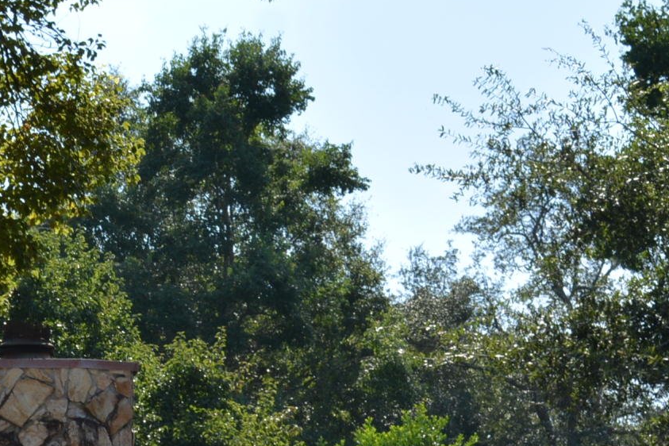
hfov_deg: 13.2
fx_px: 2876
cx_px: 94
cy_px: 701
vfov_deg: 8.6
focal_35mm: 155
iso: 100
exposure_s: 1/200
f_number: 9
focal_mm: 29
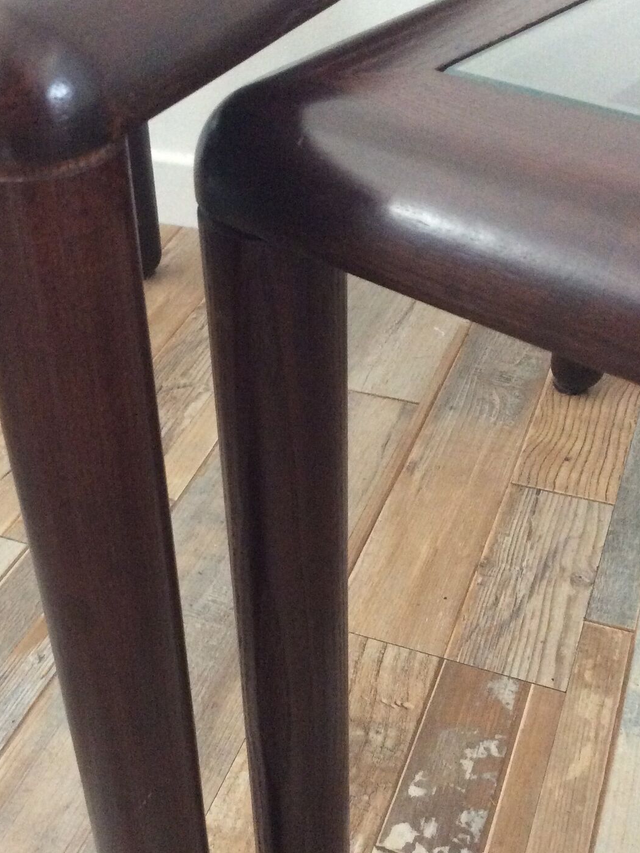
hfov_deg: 31.5
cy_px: 456
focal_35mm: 46
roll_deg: +3.2
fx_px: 1134
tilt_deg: -39.0
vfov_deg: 41.2
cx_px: 280
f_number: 2.4
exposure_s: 1/25
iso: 320
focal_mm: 3.3
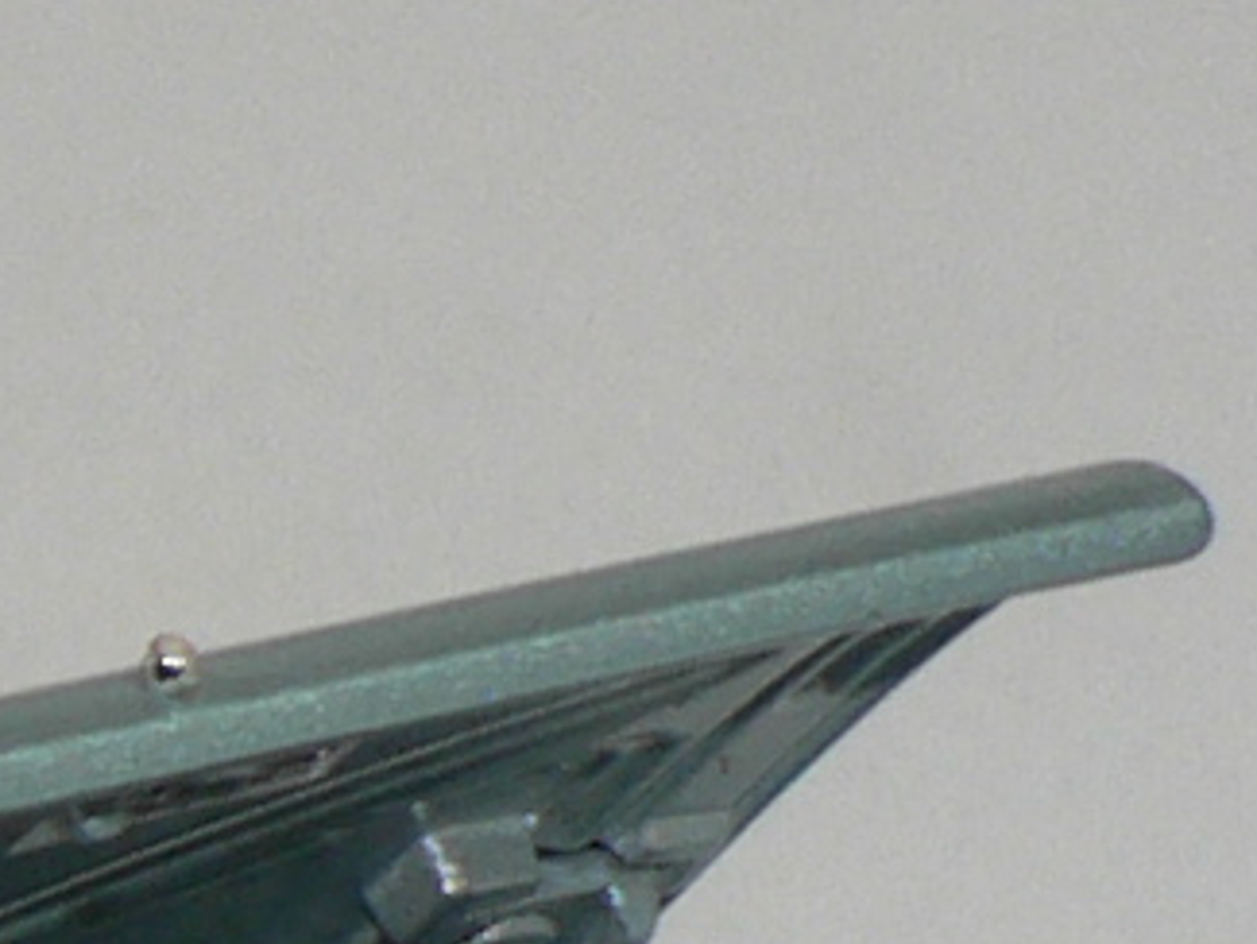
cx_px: -1640
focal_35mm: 465
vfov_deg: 3.2
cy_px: 1114
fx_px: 16892
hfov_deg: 4.2
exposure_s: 1/60
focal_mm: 9.8
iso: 80
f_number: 3.2
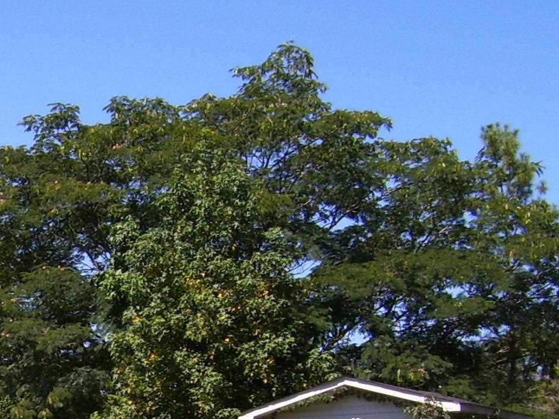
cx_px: -89
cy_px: 497
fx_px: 1631
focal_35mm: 101
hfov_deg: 18.5
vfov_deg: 14.2
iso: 80
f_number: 4.8
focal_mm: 6
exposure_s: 1/500
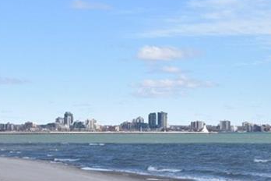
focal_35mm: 103
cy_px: 79
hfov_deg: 19.5
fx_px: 775
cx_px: 244
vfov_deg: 13.3
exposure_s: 1/400
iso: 250
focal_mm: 35
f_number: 10
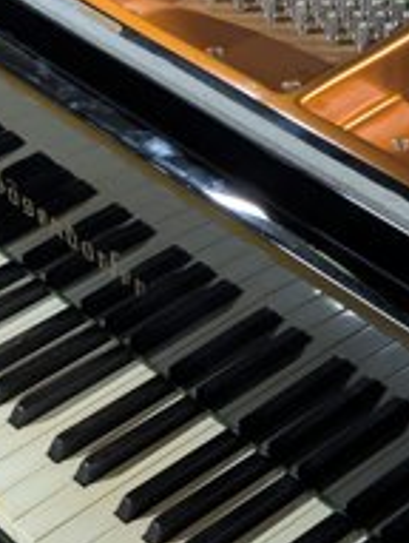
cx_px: 183
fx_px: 1476
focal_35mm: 94
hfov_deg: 15.8
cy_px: 358
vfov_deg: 20.8
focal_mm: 5.43
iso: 432
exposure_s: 1/25
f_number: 1.89
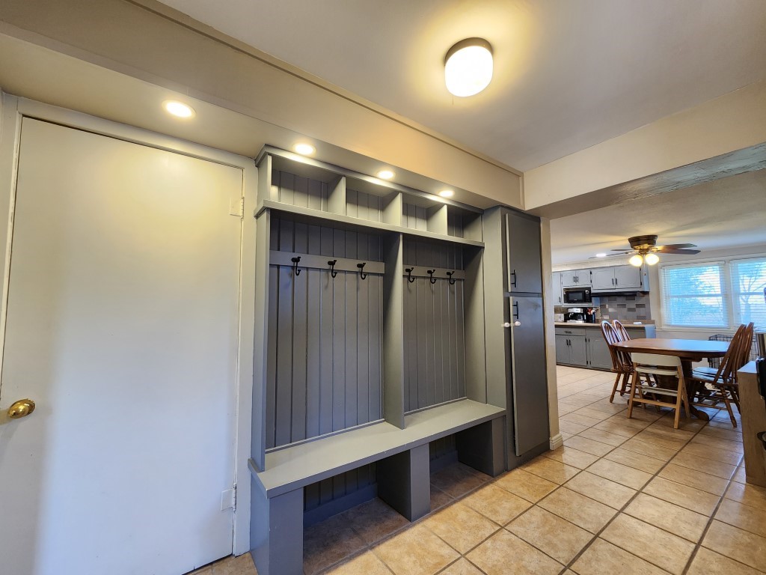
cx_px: 383
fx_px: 288
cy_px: 288
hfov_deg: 106.2
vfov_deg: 89.9
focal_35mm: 13
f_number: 2.2
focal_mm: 2.2
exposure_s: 1/60
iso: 250
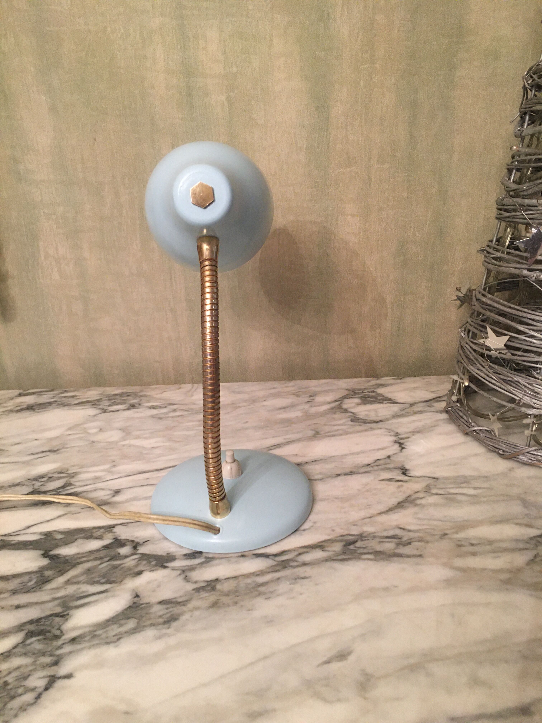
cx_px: 271
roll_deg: +2.2
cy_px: 362
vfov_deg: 61.7
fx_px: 605
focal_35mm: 29
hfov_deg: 48.2
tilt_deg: -22.8
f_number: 2.2
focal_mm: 4.15
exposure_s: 1/33
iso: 200
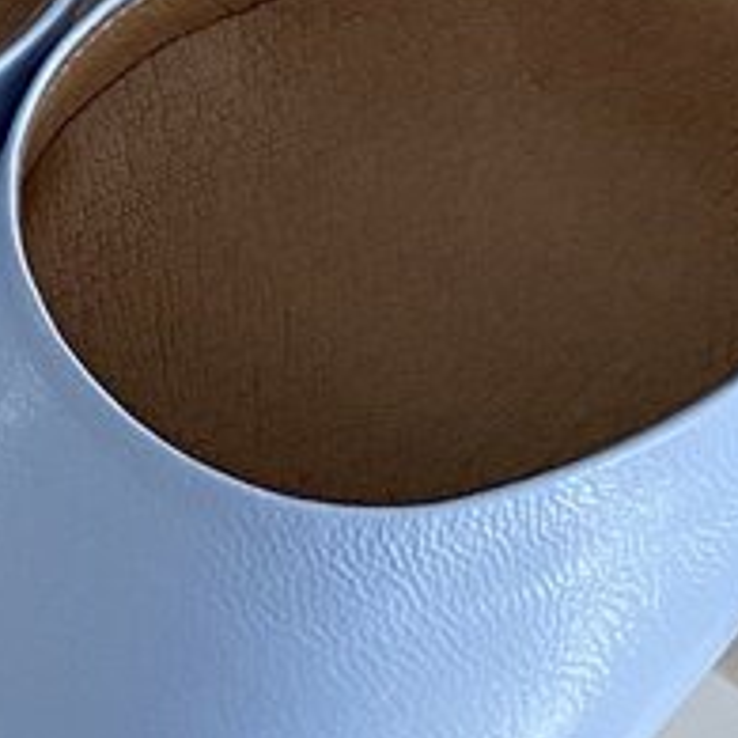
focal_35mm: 151
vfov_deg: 10.9
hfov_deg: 11.1
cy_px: -571
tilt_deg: -56.0
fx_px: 3642
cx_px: -390
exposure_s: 1/60
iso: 80
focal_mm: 4.25
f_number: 1.8
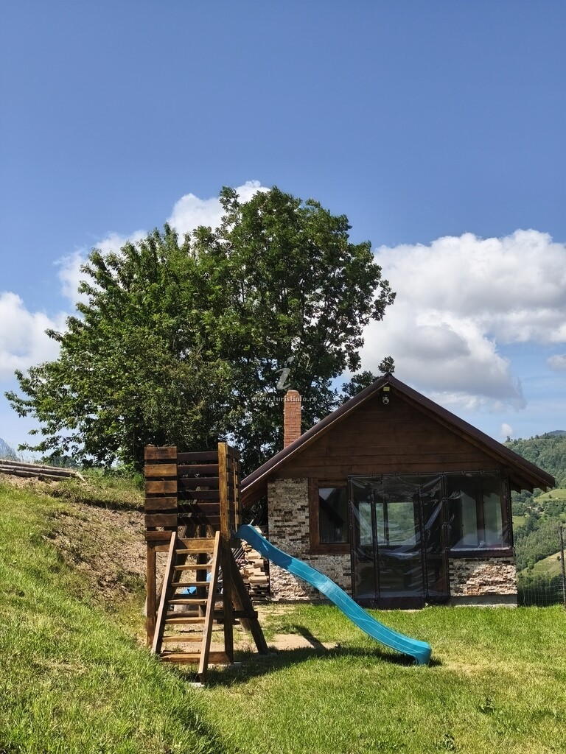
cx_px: 283
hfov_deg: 31.5
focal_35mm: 46
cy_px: 377
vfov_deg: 41.2
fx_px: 1003
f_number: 1.65
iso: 50
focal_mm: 6.14
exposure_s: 1/1164
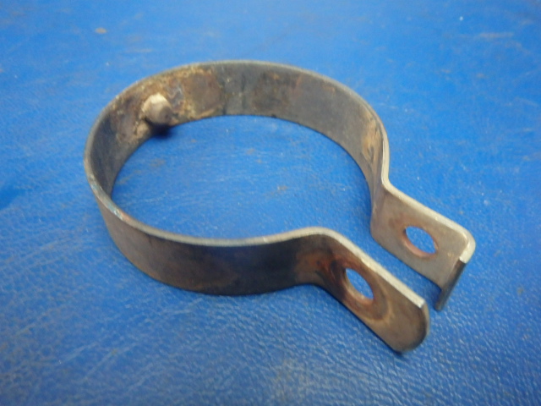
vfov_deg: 49.7
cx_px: 270
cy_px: 203
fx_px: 438
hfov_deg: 63.4
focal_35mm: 28
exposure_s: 1/30
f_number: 3.9
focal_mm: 5
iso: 800
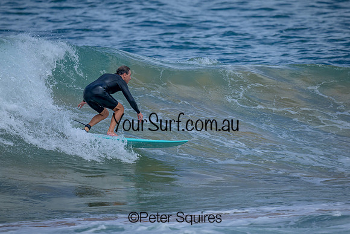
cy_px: 101
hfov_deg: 1.9
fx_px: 10651
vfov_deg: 1.3
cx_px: 177
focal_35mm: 1095
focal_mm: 800
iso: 400
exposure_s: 1/2500
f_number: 6.3
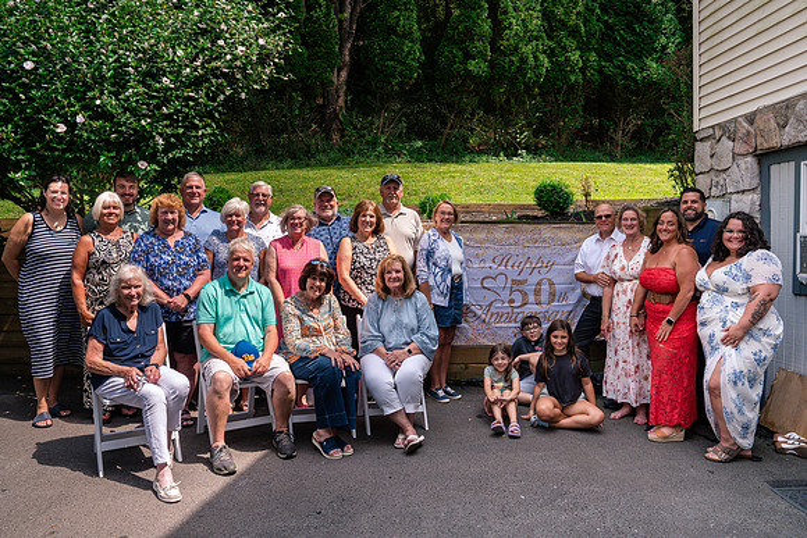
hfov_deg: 70.9
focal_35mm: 25
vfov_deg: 50.8
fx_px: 567
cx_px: 423
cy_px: 258
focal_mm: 24
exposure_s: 1/250
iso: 160
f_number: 8
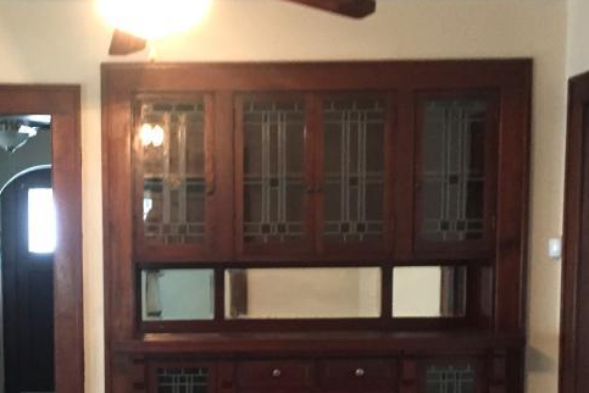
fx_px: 1047
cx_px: 144
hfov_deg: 30.9
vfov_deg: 20.8
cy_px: 348
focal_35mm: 64
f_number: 2.2
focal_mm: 4.15
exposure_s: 1/15
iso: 320
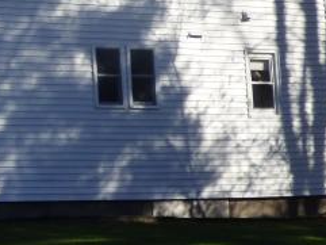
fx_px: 2120
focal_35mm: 225
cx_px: -115
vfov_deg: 6.6
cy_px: 42
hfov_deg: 8.6
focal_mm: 9.1
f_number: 3.9
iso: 100
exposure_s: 1/1000
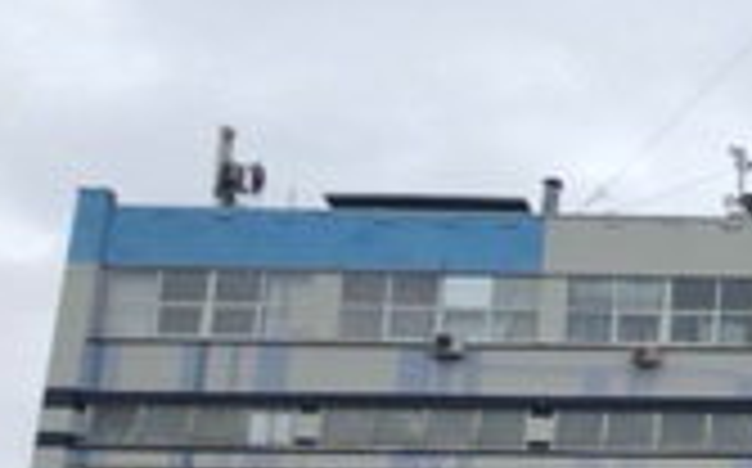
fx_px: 2334
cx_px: 1130
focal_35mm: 114
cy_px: 342
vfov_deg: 11.4
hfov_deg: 16.6
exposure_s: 1/1412
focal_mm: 3.99
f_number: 1.8
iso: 20
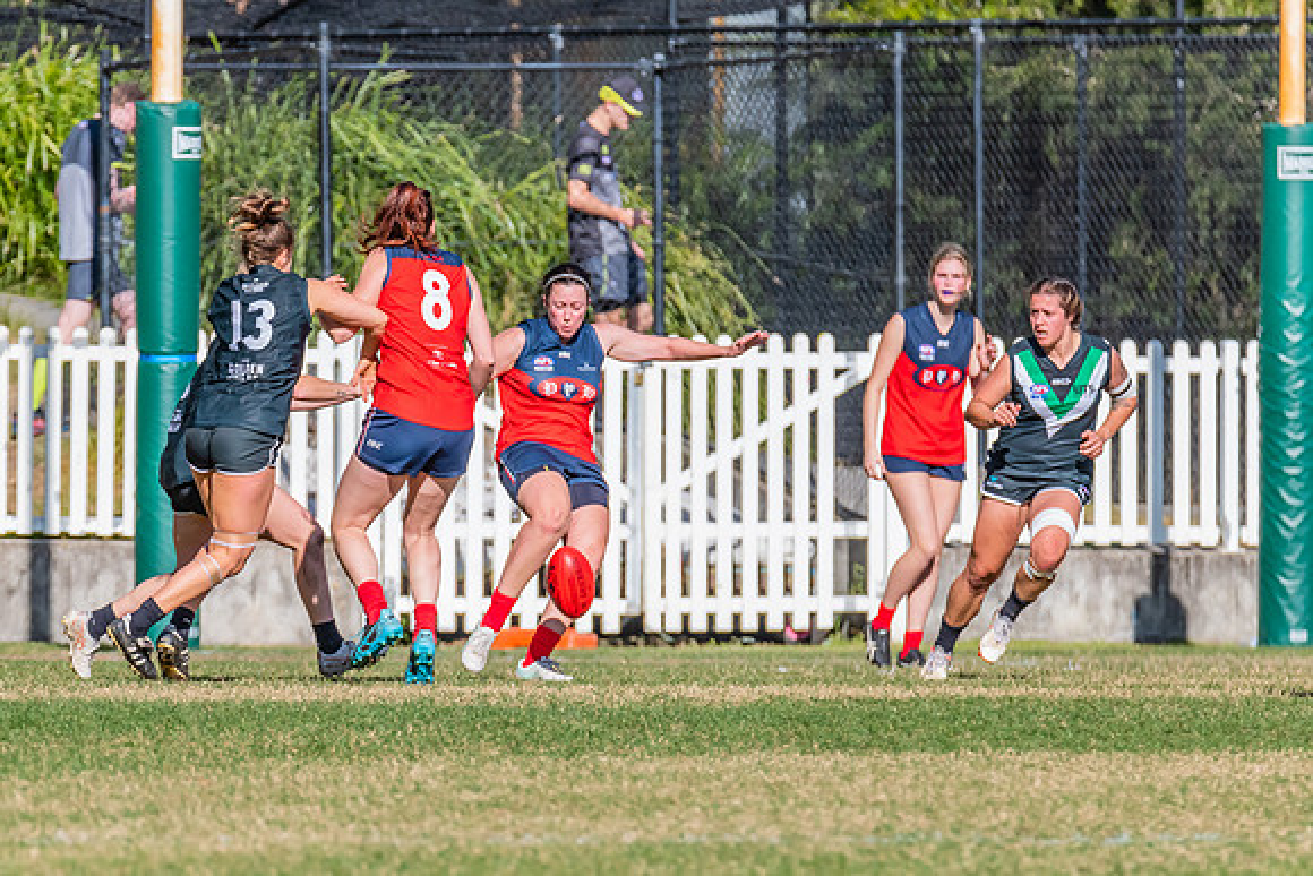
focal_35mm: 636
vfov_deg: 2.2
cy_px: 518
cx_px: 443
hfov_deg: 3.2
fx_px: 23200
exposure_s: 1/1600
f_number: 11
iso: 800
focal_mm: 460
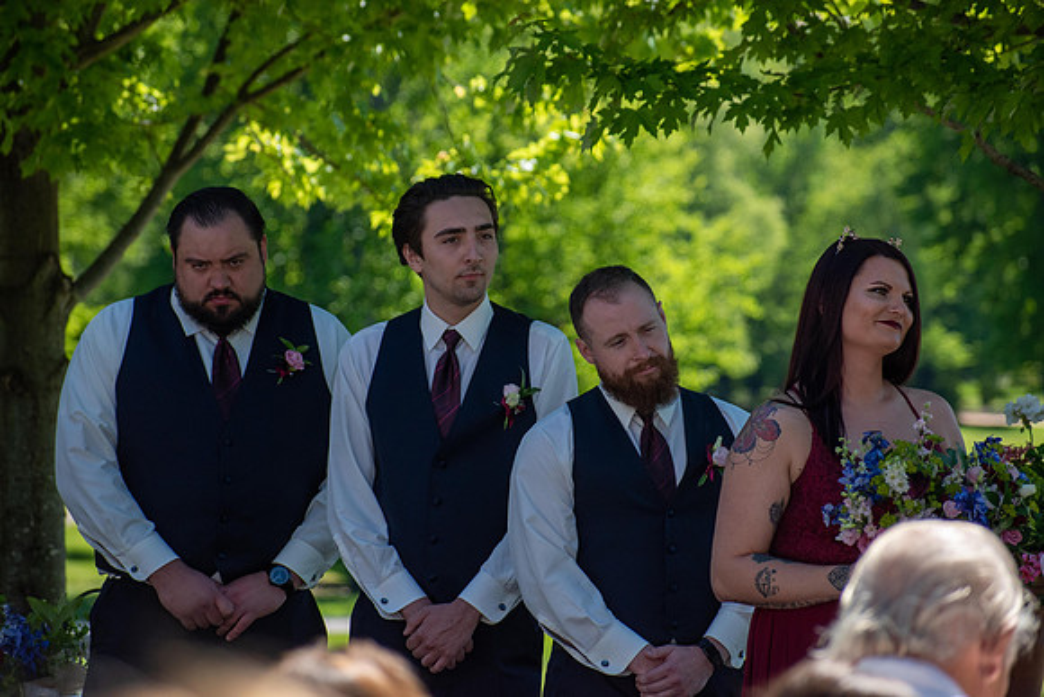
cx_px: 522
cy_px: 348
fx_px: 5874
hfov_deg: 10.2
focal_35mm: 202
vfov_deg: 6.8
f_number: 4.8
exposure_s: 1/1600
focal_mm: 135
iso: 400
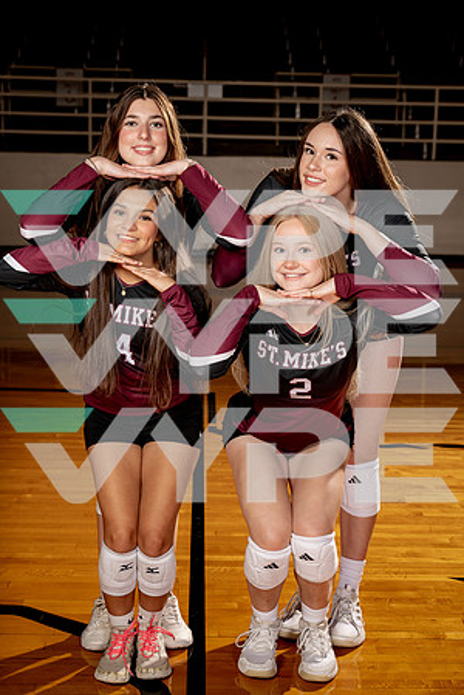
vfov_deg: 32.4
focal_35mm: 62
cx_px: 232
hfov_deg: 21.9
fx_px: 1199
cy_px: 348
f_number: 5.6
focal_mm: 62
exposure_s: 1/250
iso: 100
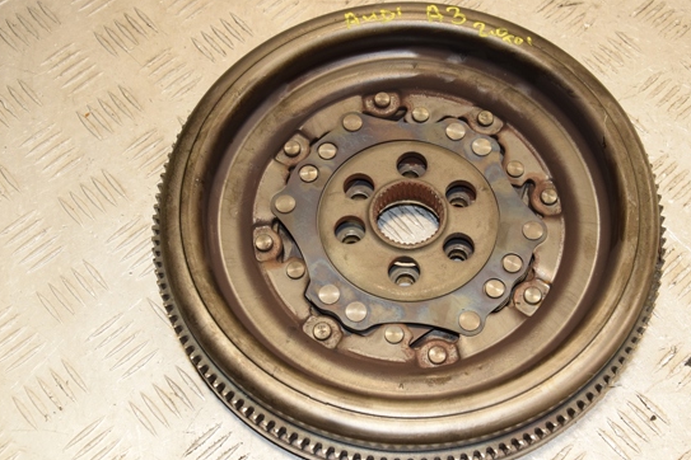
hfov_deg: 37.5
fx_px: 1017
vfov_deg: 25.5
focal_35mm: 53
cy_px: 247
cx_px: 378
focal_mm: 30
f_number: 6.3
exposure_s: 1/200
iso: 800
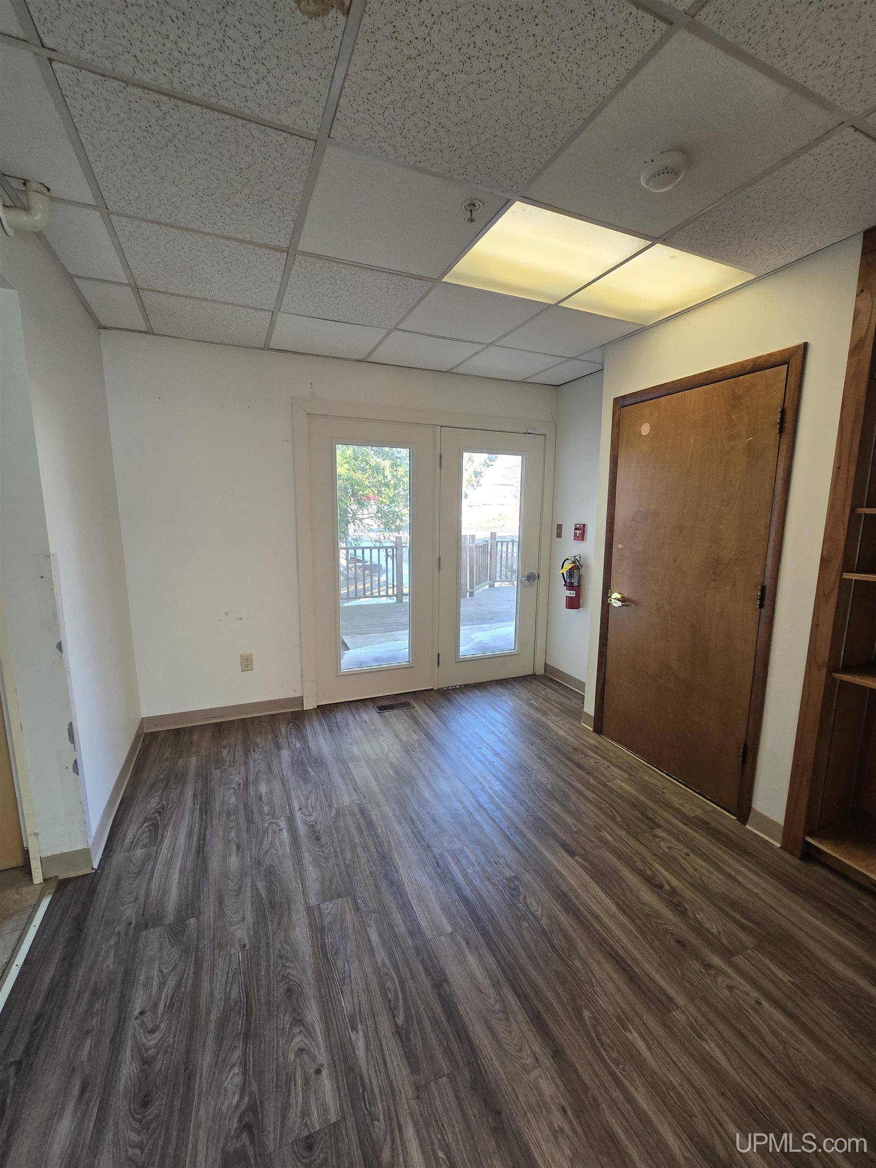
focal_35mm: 13
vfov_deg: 106.2
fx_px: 439
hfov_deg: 89.9
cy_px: 584
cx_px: 438
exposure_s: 1/60
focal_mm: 2.2
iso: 100
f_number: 2.2
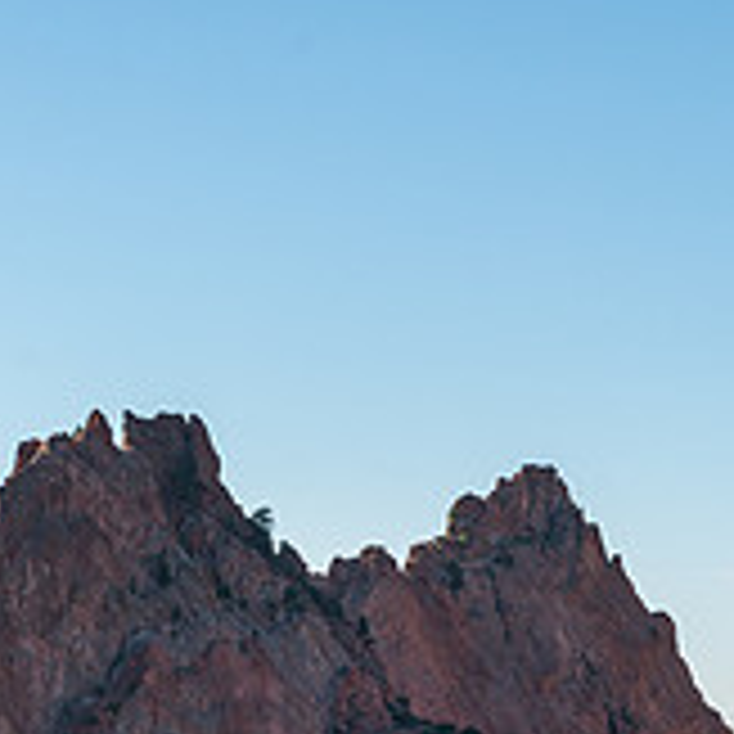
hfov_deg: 9.6
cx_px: 576
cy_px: 779
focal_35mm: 181
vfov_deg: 9.6
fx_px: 4342
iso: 110
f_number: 9
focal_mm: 60
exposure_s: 1/320
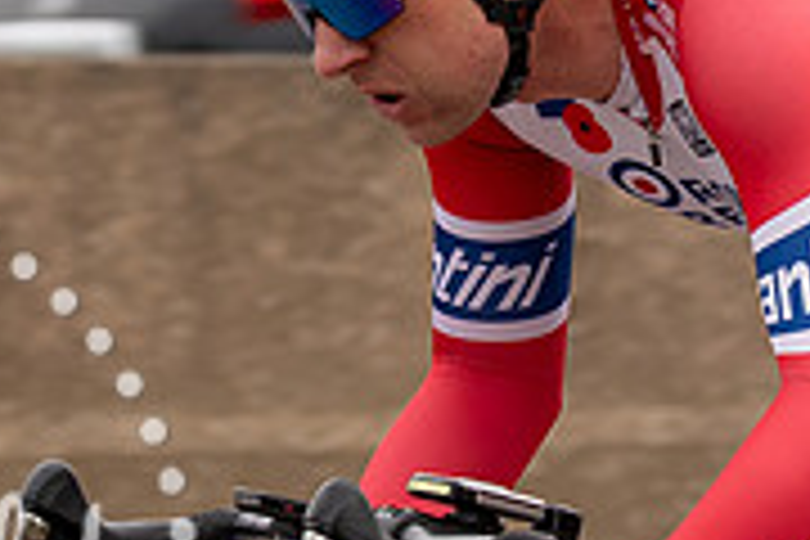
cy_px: 81
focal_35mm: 435
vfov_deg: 3.2
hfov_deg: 4.7
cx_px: 588
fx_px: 9787
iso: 125
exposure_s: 1/800
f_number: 4
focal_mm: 70
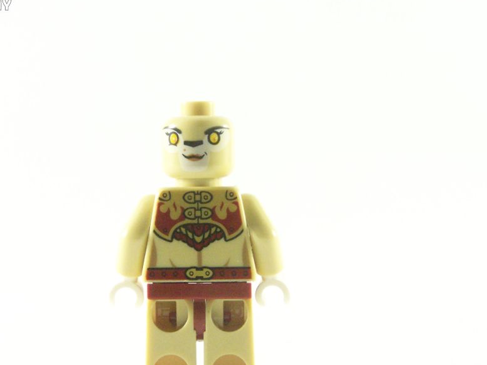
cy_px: 213
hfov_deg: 21.5
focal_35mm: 91
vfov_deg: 16.2
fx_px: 1280
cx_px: 205
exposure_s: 1/60
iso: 400
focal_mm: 11.5
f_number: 4
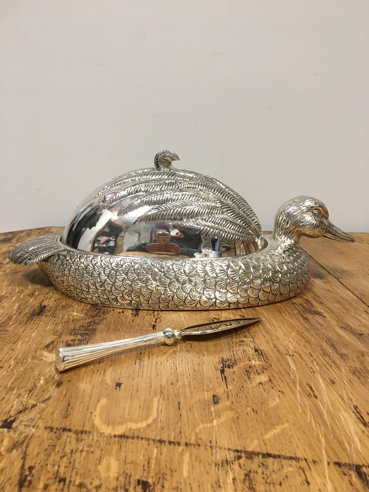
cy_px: 246
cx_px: 184
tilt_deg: -14.4
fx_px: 412
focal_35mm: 29
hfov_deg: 48.2
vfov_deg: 61.7
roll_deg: -0.2
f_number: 2.2
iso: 125
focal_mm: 4.15
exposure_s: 1/33
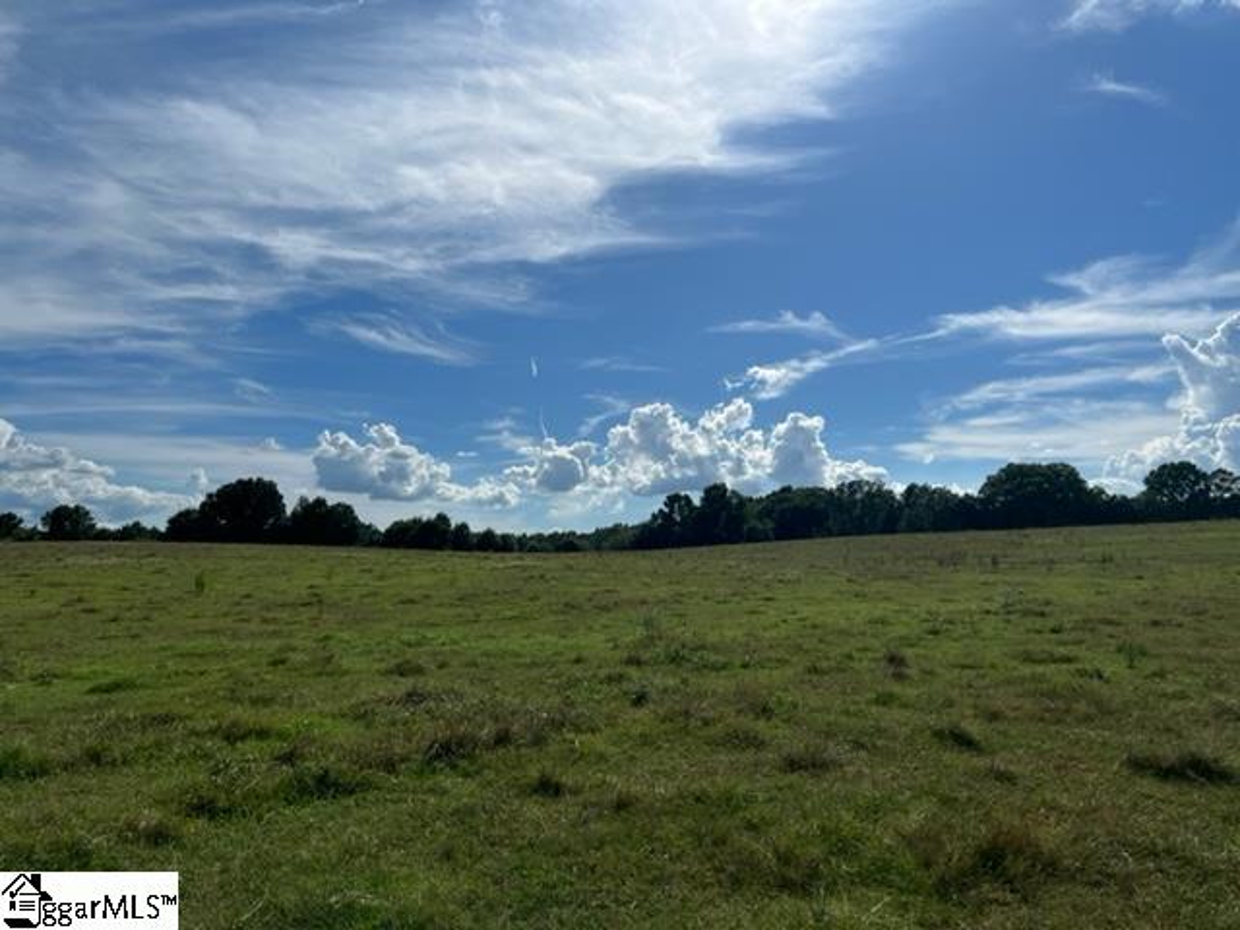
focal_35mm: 26
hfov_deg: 67.3
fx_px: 931
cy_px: 465
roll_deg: +0.2
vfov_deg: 53.1
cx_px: 620
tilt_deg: +6.6
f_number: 1.5
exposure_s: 1/14286
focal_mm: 5.7
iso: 50
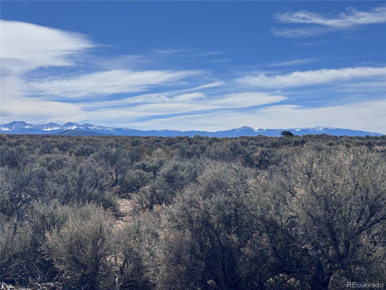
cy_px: 145
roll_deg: +0.7
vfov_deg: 30.3
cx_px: 193
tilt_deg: -0.4
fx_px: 535
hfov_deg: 39.7
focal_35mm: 48
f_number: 1.78
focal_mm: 6.76
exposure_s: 1/12500
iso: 64
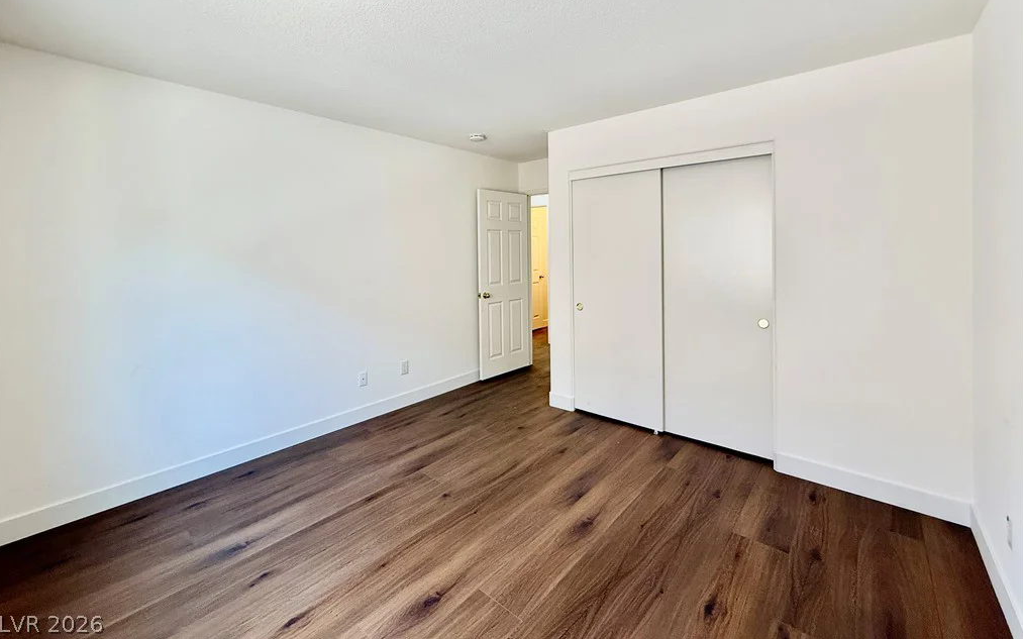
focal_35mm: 15
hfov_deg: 101.5
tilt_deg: -0.1
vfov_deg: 73.9
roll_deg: +0.5
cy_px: 253
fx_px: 418
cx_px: 510
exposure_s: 1/99
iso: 125
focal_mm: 2.22
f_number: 2.2
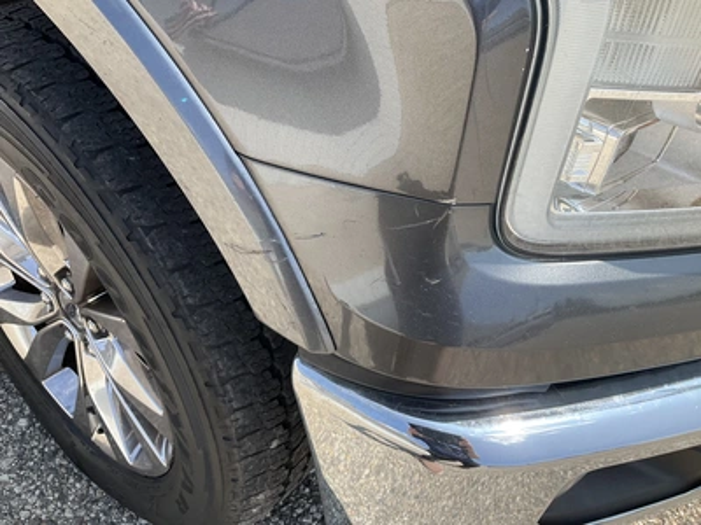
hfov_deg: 61.7
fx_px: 587
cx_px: 350
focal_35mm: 29
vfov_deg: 48.2
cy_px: 262
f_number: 1.8
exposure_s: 1/568
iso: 25
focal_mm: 3
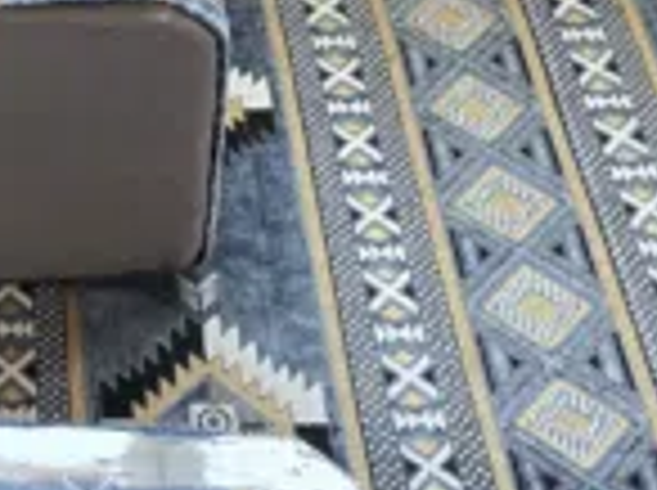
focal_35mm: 101
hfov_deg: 18.3
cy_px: 94
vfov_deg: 14.5
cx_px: -166
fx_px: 1914
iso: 250
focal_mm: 6.3
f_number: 1.7
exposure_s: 1/100
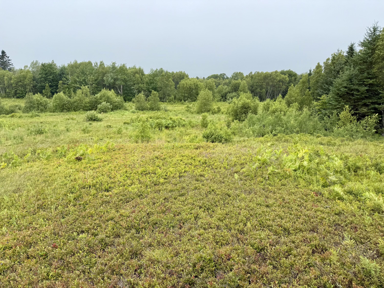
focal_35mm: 24
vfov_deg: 56.8
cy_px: 144
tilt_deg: -10.4
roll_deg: +1.8
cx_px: 192
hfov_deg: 71.6
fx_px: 266
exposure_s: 1/1292
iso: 80
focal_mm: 6.76
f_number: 1.78
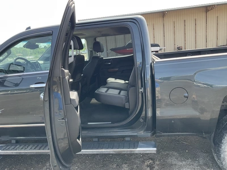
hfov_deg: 61.7
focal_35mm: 29
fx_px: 190
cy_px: 85
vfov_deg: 48.2
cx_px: 114
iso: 20
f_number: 1.8
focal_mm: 3
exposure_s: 1/241
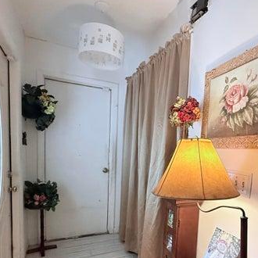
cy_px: 168
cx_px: 163
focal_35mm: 24
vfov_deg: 63.7
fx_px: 202
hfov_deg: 64.0
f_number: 2.2
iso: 640
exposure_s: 1/60
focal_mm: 2.22
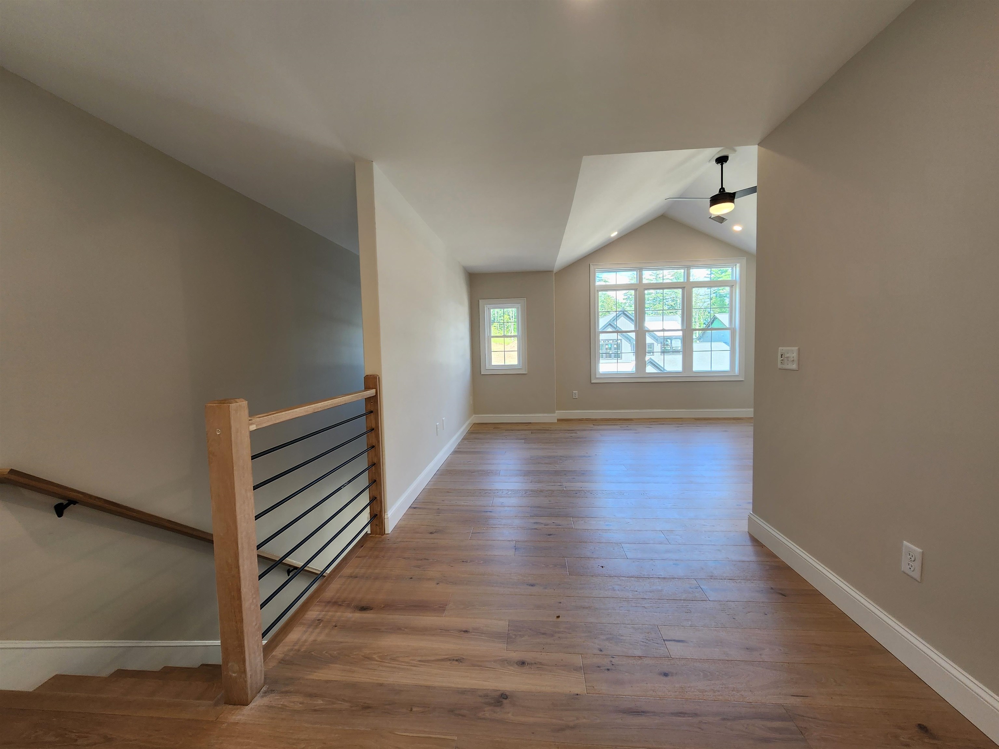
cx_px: 500
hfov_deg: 106.2
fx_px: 375
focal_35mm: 13
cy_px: 374
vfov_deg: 89.9
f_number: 2.2
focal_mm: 2.2
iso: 64
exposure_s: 1/60
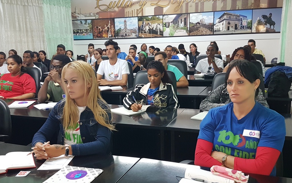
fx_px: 223
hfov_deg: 66.5
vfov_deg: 44.4
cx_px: 145
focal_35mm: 28
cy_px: 103
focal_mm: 4.2
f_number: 1.7
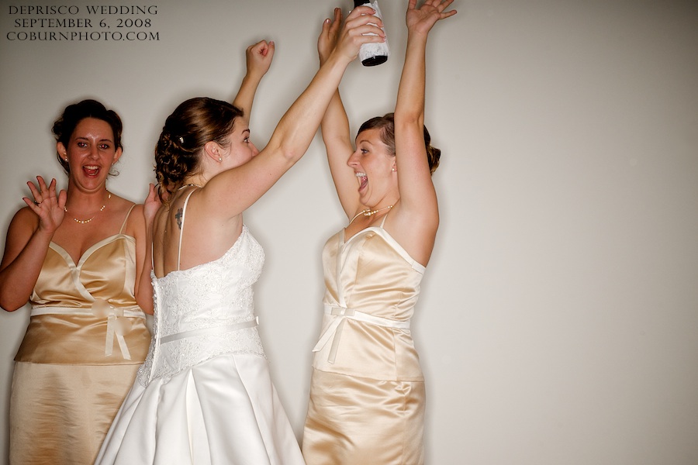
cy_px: 232
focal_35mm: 60
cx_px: 349
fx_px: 1163
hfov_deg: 33.4
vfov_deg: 22.6
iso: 200
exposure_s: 1/250
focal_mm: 40
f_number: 16
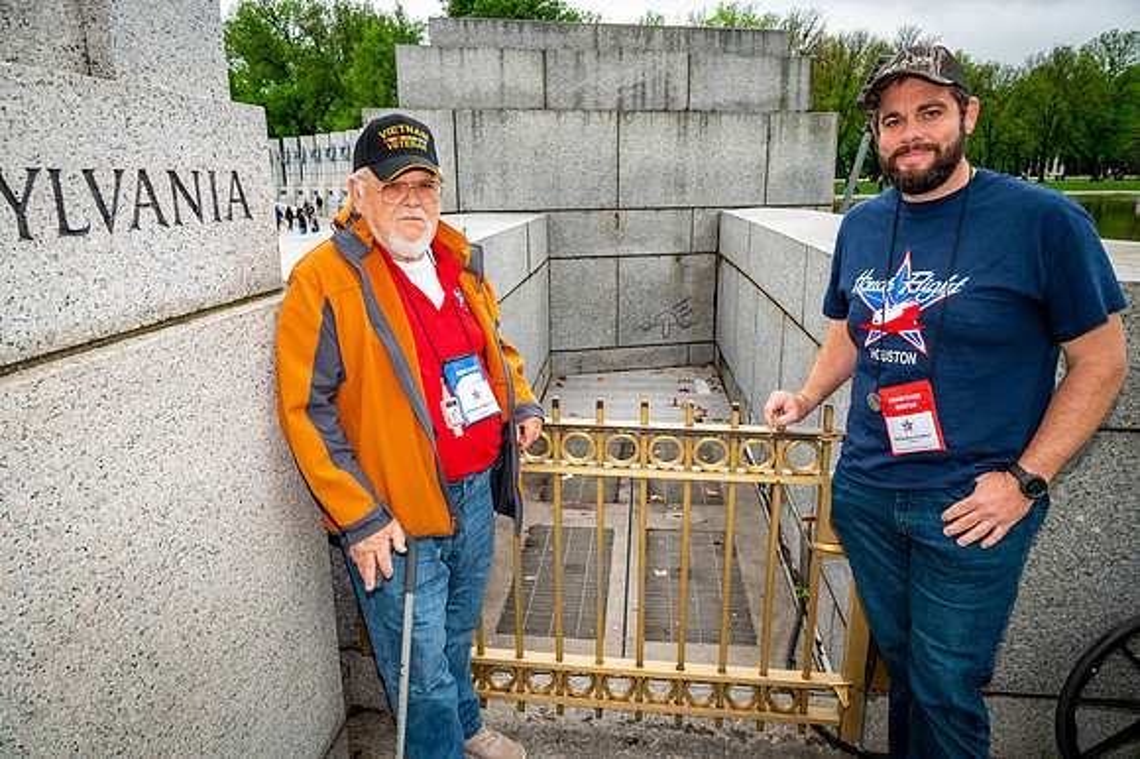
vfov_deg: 53.1
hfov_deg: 73.8
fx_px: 760
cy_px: 380
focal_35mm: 24
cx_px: 570
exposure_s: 1/640
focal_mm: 24
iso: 1250
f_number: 8
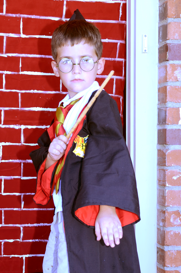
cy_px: 200
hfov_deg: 17.6
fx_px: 583
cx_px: 90
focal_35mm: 77
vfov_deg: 26.1
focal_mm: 28
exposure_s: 1/60
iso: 100
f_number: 4
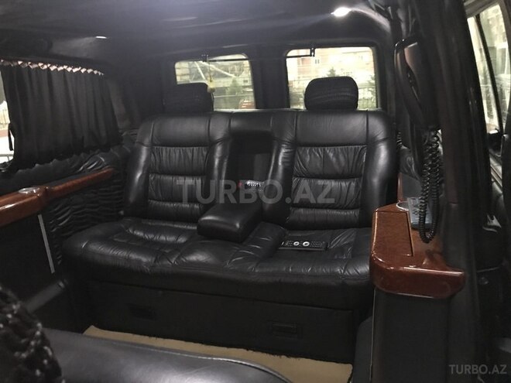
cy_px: 192
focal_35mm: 28
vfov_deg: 49.7
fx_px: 413
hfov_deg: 63.4
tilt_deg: -14.4
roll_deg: +4.6
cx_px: 256
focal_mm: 3.99
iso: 100
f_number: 1.8
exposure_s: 1/4
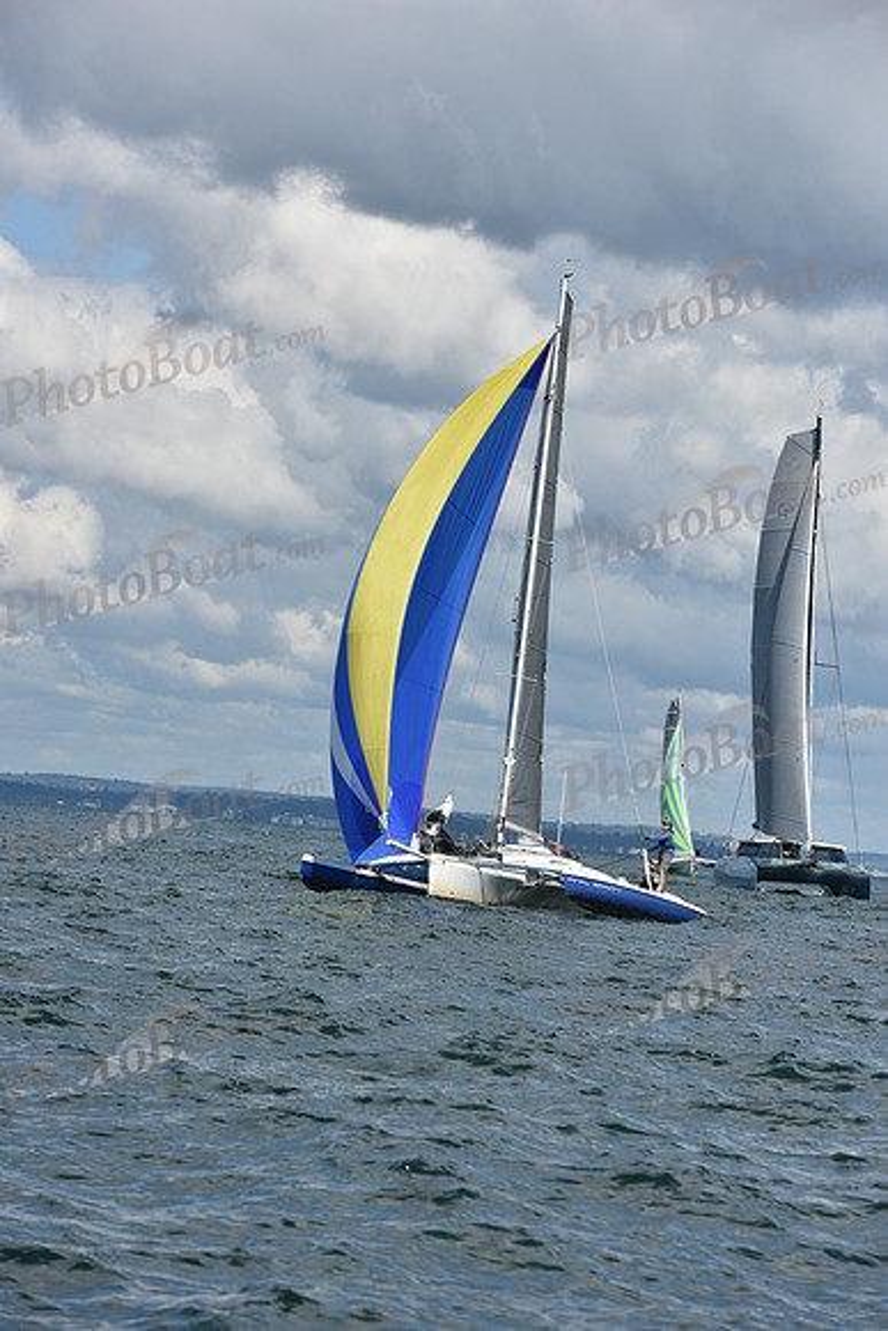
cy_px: 666
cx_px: 444
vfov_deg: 14.2
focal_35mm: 145
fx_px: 5361
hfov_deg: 9.5
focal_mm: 145
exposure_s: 1/1250
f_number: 9
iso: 250
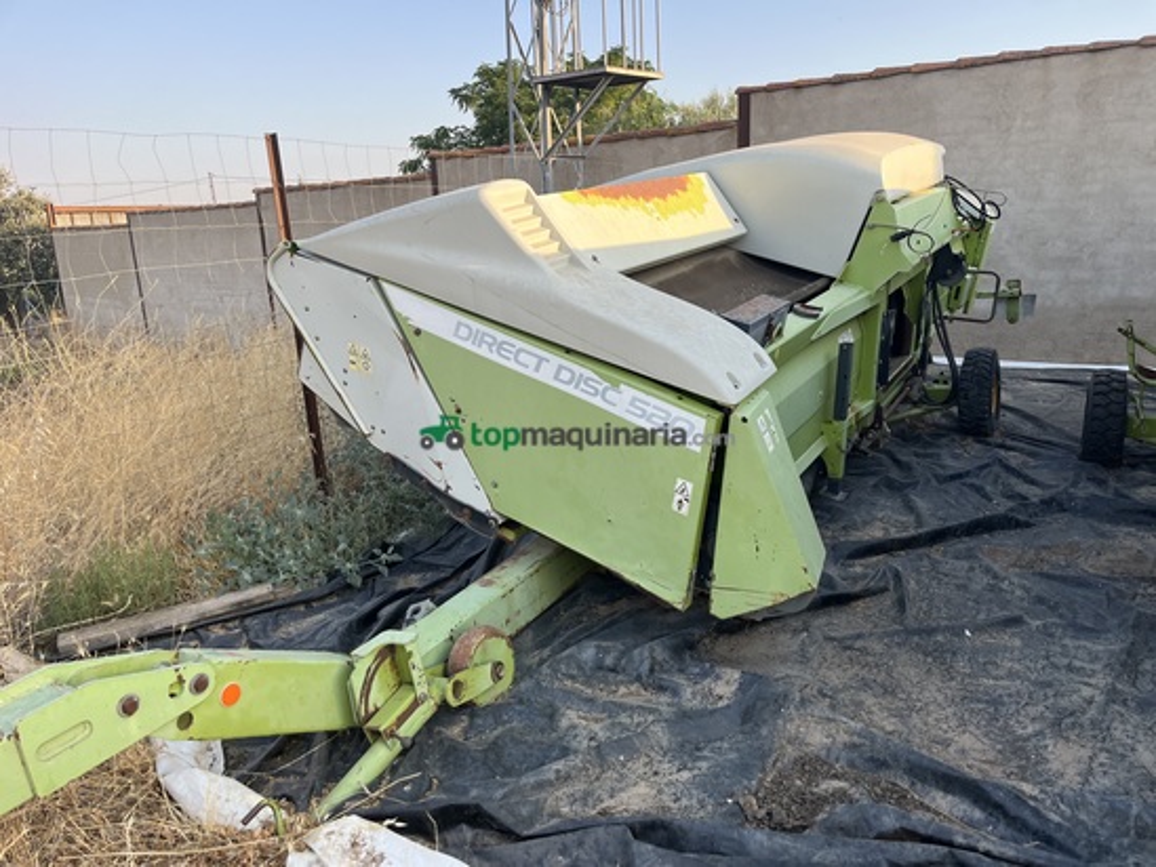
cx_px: 578
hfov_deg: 67.3
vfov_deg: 53.1
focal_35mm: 26
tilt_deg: -12.5
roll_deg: +4.0
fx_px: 868
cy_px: 434
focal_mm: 5.1
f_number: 1.6
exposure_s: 1/705
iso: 50
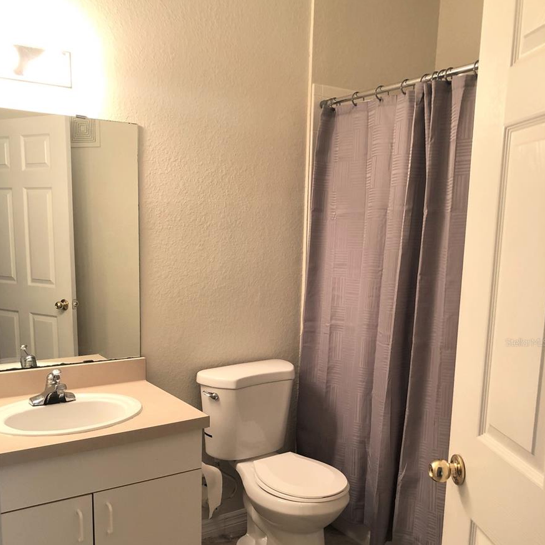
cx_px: 269
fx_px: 606
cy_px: 342
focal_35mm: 34
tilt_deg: -10.8
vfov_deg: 48.0
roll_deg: -2.4
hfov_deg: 48.4
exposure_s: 1/15
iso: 40
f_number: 1.8
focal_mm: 4
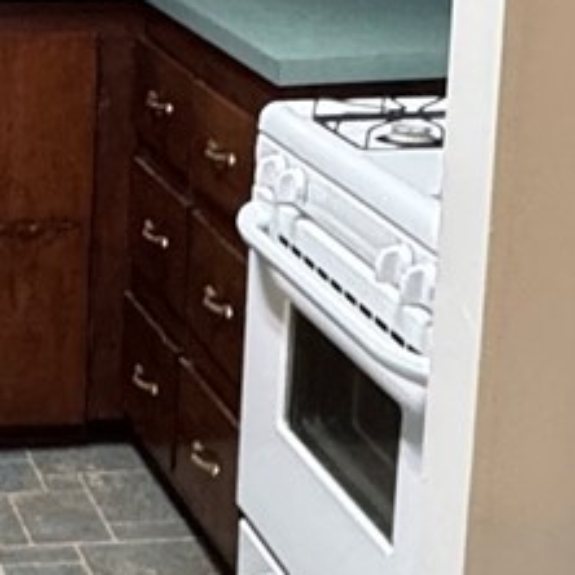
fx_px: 2011
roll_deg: +0.1
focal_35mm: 107
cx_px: -269
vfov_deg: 16.1
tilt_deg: -9.0
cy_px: 91
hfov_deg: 15.1
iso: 320
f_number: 2.2
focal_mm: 2.22
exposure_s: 1/60
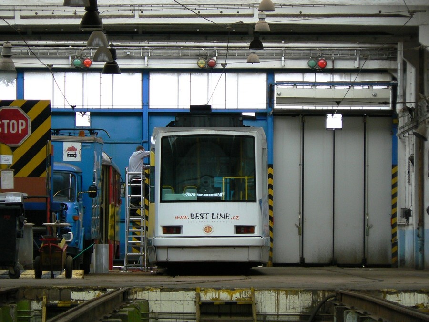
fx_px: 2974
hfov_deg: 8.2
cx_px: 214
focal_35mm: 240
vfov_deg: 6.2
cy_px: 161
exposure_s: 1/100
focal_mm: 40.1
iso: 200
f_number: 3.3
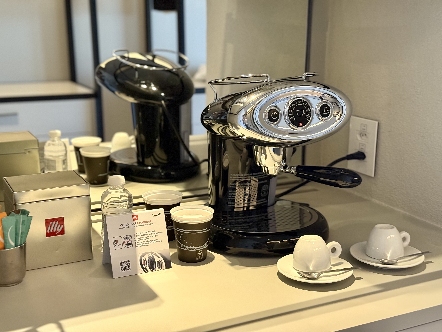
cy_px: 166
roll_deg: -0.3
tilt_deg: -13.3
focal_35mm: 48
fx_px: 613
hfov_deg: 39.7
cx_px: 221
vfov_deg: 30.3
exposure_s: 1/29
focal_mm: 6.76
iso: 800
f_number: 1.78
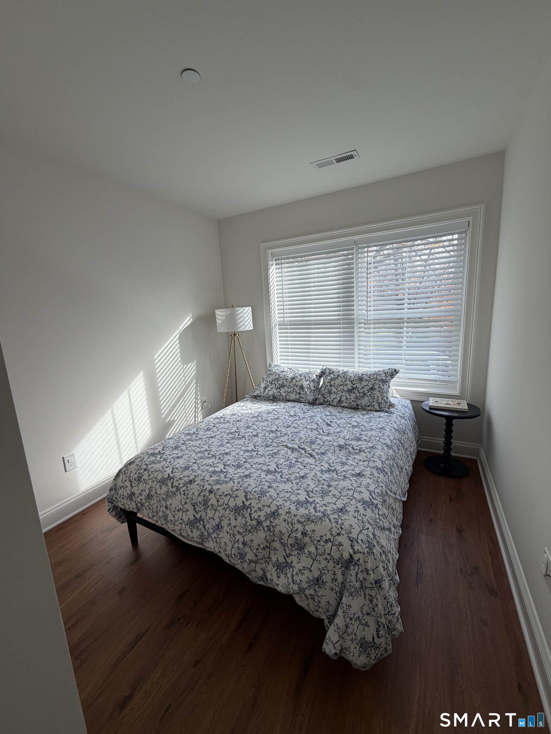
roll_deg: +3.1
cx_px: 276
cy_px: 367
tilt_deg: -10.2
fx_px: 297
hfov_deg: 85.7
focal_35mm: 14
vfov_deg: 102.1
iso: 50
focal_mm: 2.22
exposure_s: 1/121
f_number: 2.2
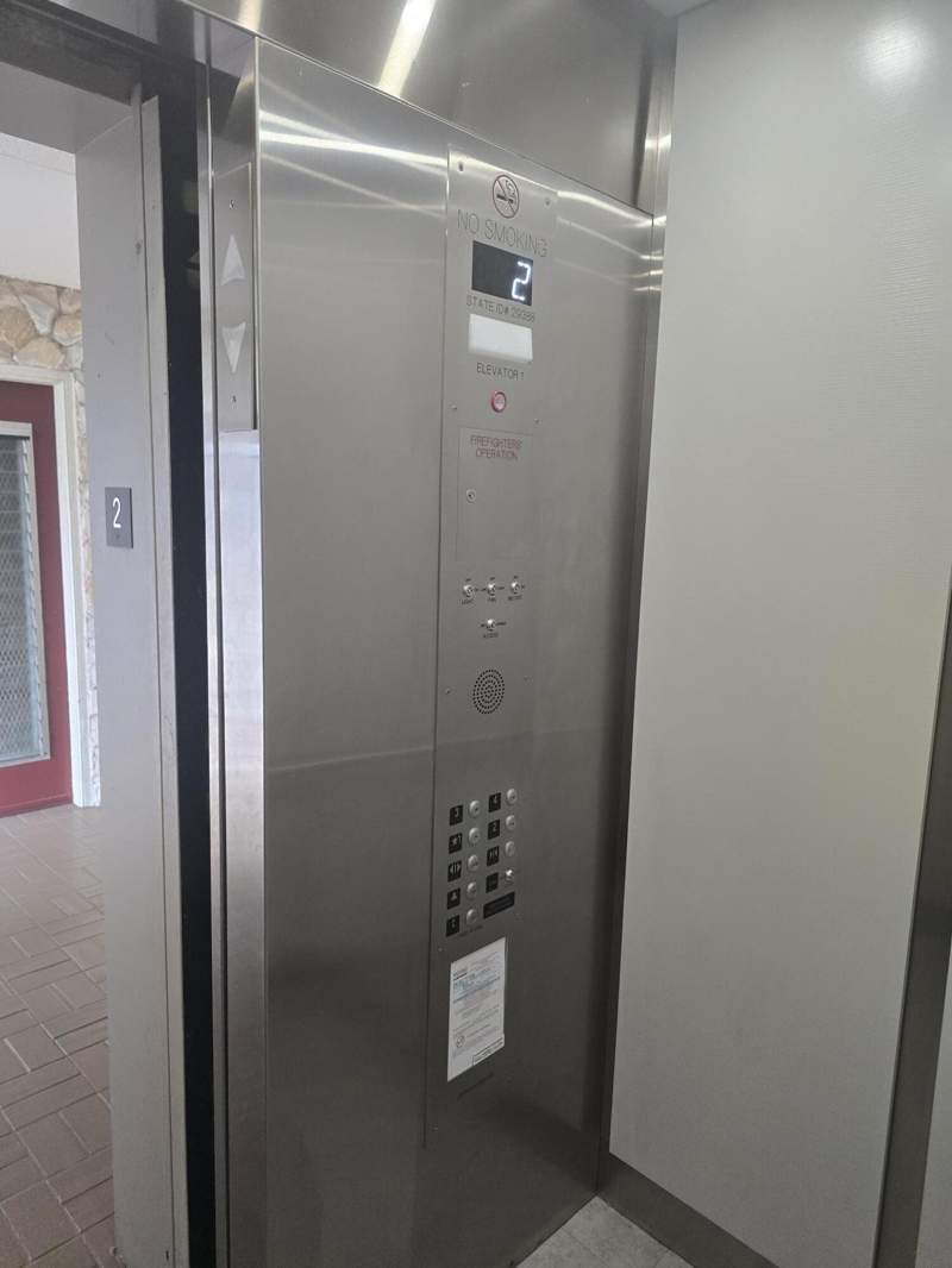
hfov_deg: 58.9
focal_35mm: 23
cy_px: 634
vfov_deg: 73.9
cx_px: 476
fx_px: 843
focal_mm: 6.3
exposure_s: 1/120
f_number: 1.7
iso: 500
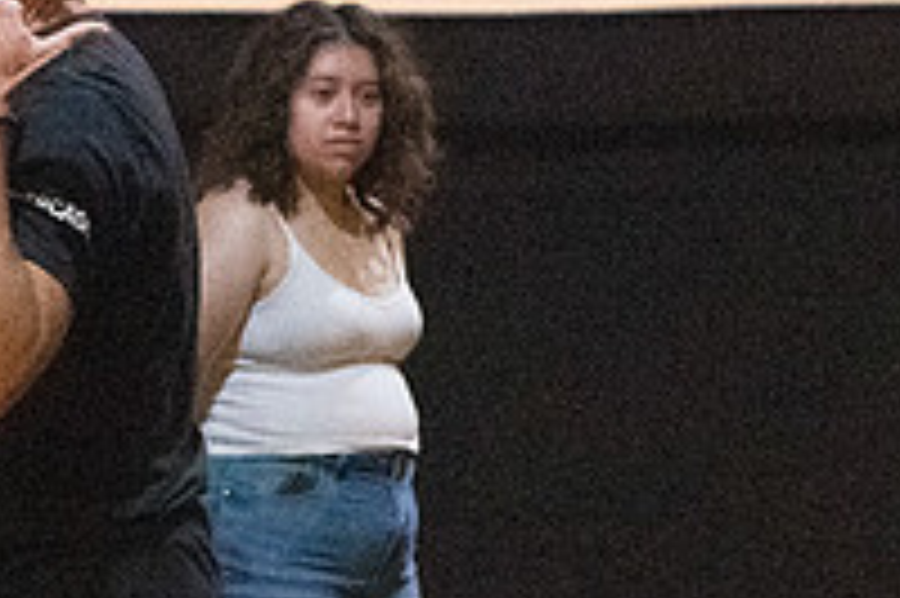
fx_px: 7594
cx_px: -234
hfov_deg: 6.7
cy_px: 351
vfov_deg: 4.5
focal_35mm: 304
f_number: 5.6
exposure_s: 1/400
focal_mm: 70
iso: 25600
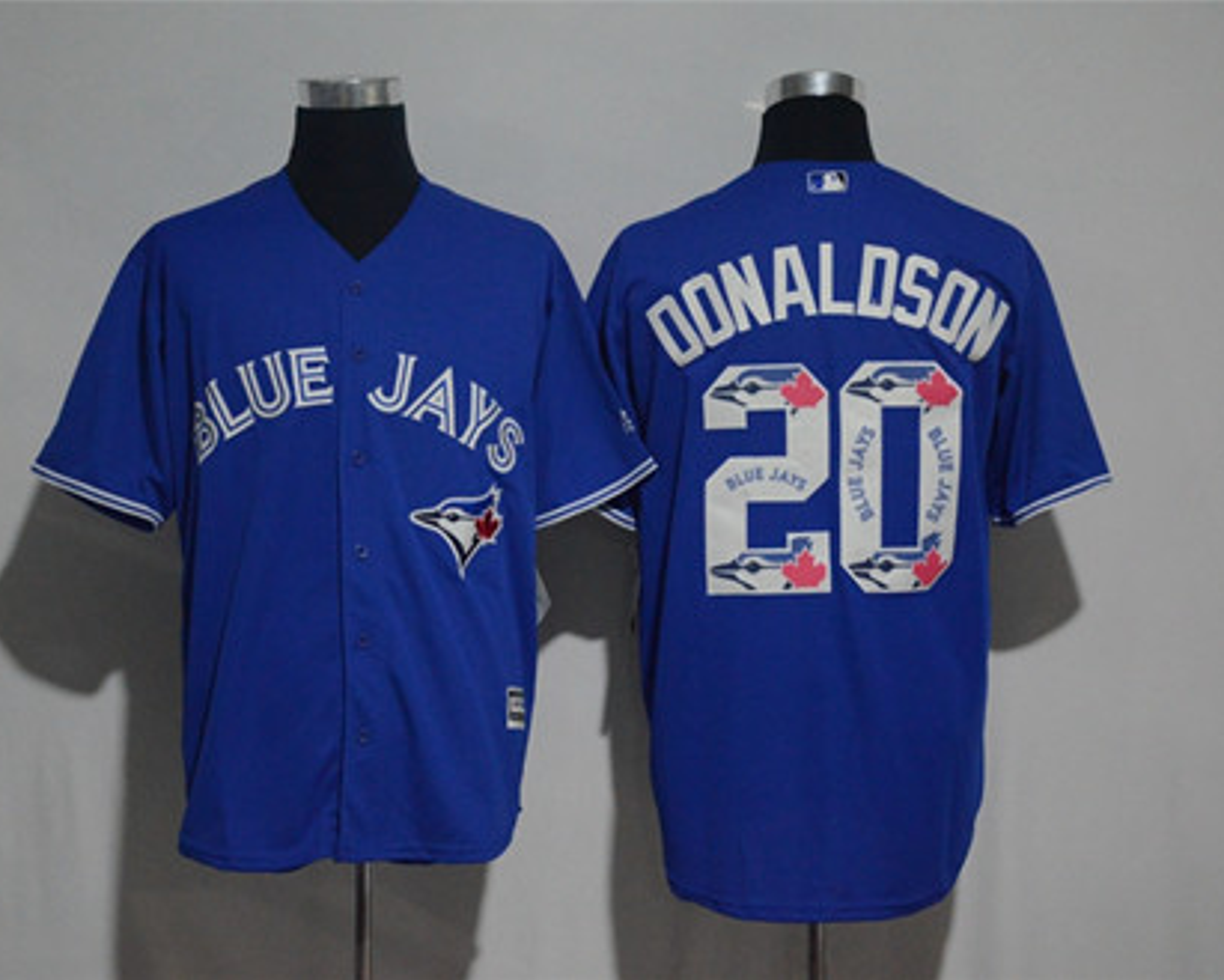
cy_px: 490
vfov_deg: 18.7
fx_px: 2971
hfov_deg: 23.3
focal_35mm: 82
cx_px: 557
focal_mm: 48
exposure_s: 1/60
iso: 4000
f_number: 4.5
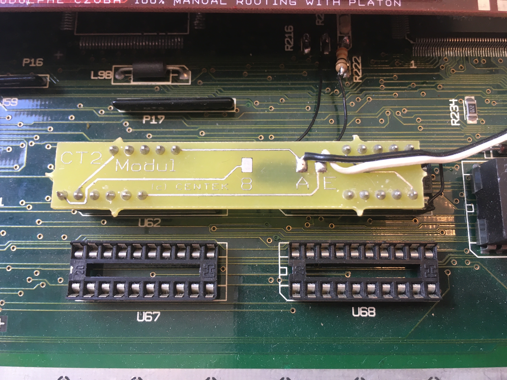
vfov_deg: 48.2
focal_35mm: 29
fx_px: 425
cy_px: 190
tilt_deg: -77.5
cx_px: 254
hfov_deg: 61.7
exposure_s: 1/33
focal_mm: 4.15
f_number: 2.2
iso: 64
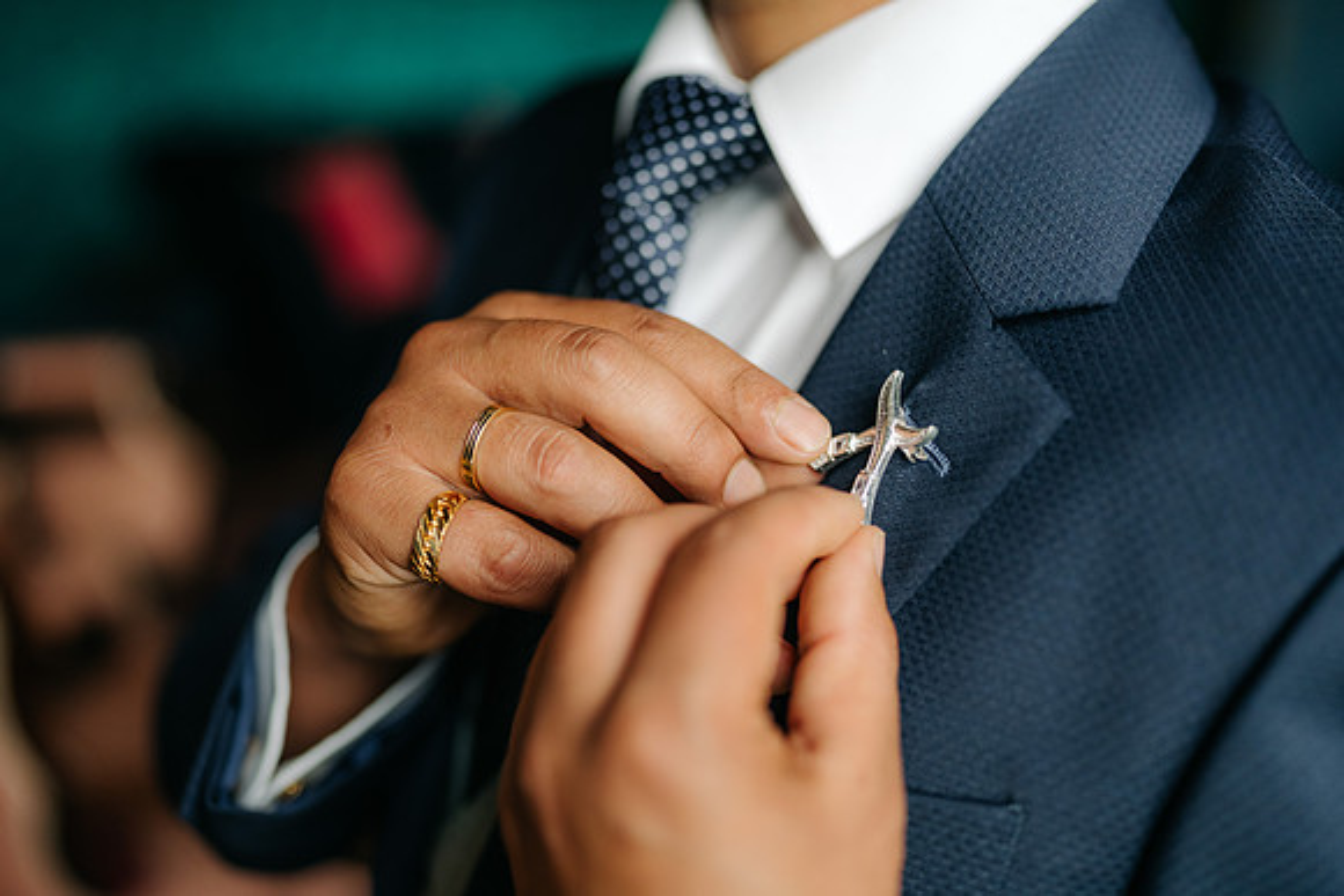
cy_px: 441
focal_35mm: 37
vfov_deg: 35.8
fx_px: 1389
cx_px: 711
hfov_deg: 51.6
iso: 400
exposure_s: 1/200
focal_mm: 35
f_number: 1.4
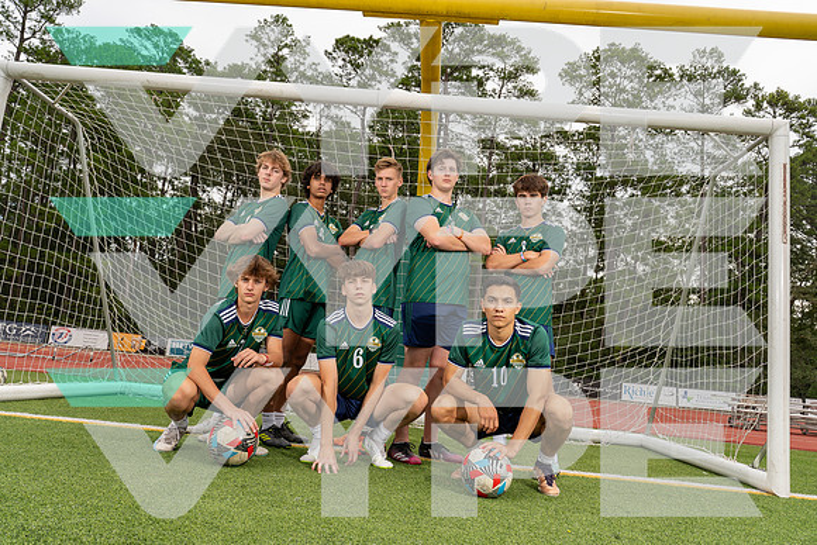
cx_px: 408
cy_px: 272
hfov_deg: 69.4
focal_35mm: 26
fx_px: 590
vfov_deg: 49.6
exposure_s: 1/250
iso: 100
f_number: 7.1
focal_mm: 26
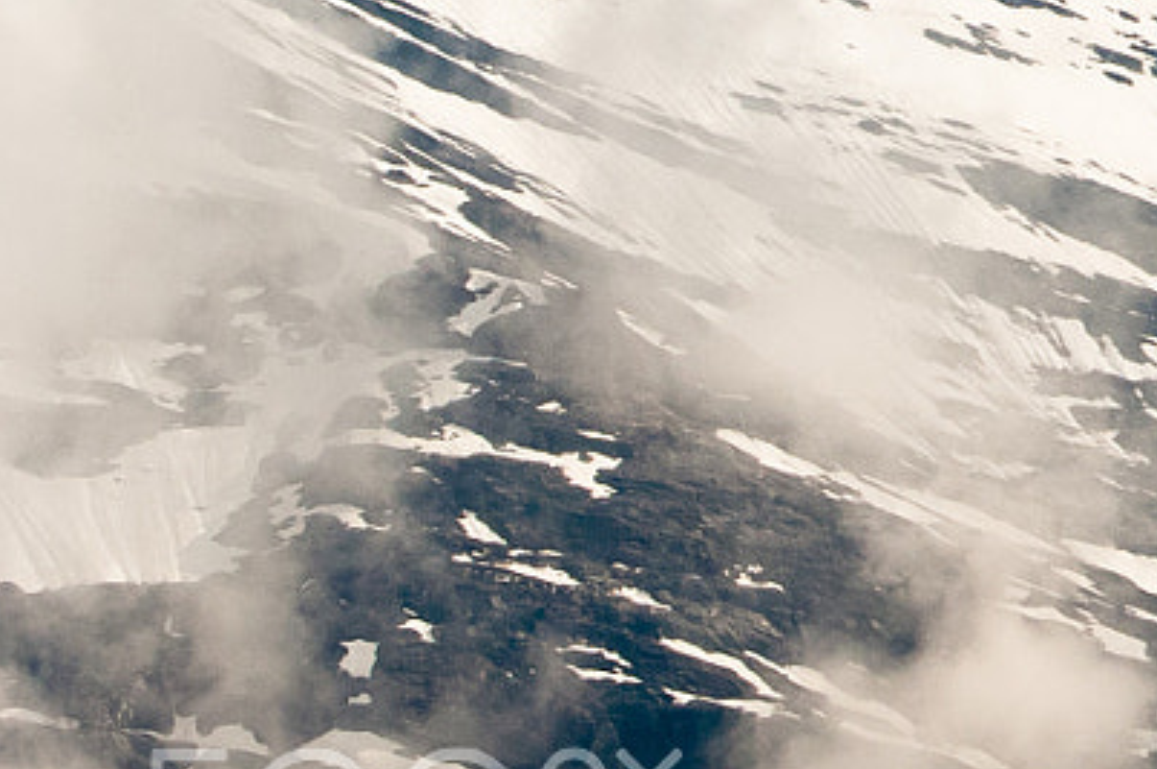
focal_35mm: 669
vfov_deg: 2.0
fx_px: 21475
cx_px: 2271
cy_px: -338
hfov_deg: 3.1
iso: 320
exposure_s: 1/1000
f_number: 9
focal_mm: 112
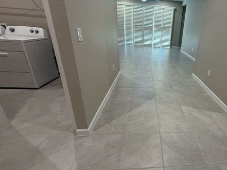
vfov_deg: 65.9
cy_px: 81
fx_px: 131
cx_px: 161
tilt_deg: -22.2
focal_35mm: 20
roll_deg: -4.7
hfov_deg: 77.5
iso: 320
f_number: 2.2
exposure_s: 1/120
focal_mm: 2.22
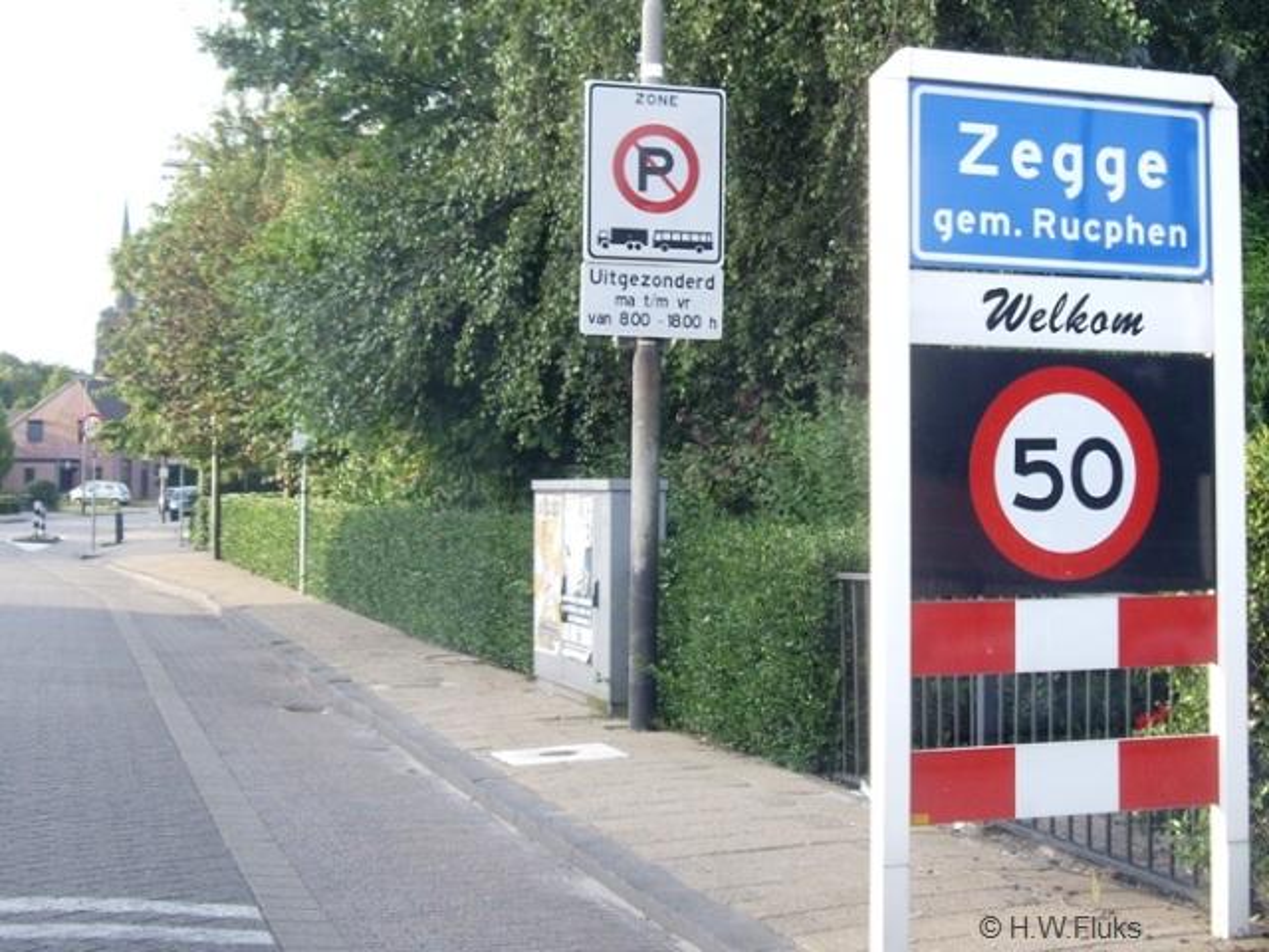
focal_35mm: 38
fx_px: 1393
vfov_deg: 37.7
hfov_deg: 49.0
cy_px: 476
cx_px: 634
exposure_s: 1/80
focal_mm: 7.9
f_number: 2.8
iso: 100
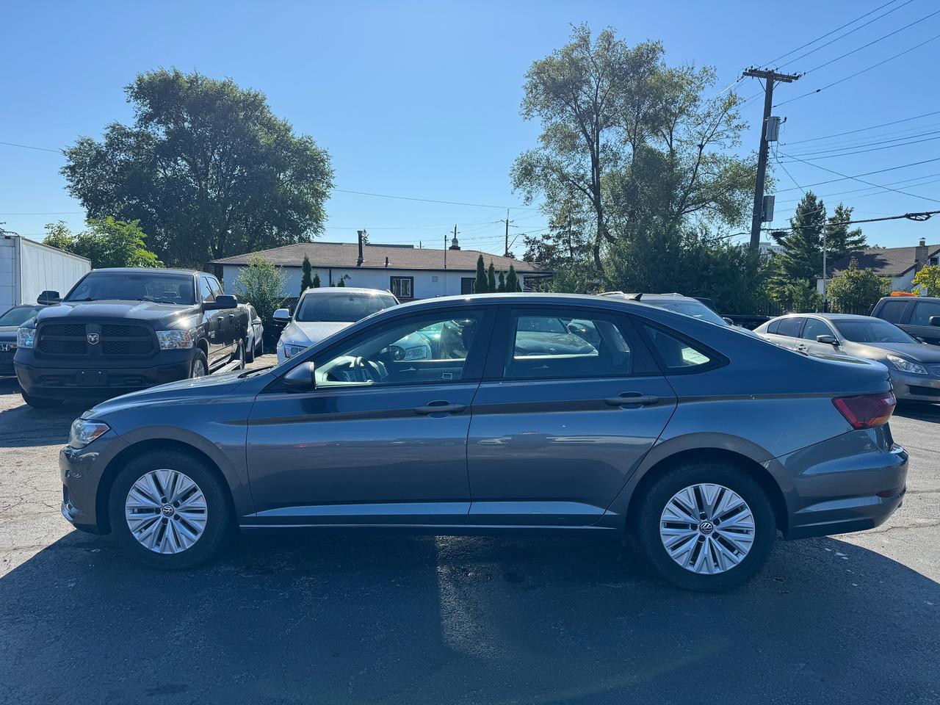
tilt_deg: -4.5
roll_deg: +0.2
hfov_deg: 71.6
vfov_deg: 56.8
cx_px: 470
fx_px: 652
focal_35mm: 24
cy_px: 352
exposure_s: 1/3247
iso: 80
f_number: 1.78
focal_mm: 6.76
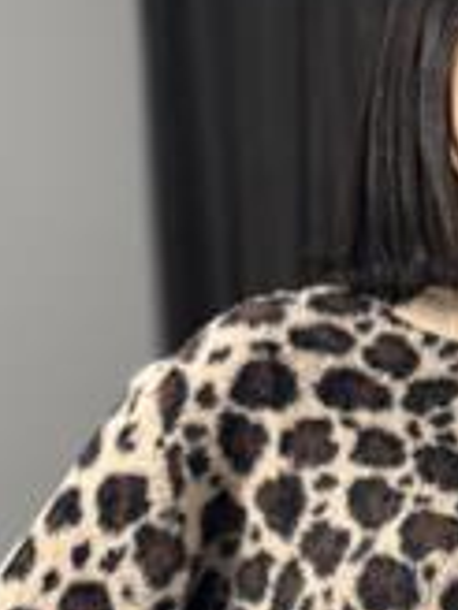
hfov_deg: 12.0
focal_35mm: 121
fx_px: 2135
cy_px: 597
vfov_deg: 16.0
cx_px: 514
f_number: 1.78
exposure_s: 1/100
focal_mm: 6.86
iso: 100
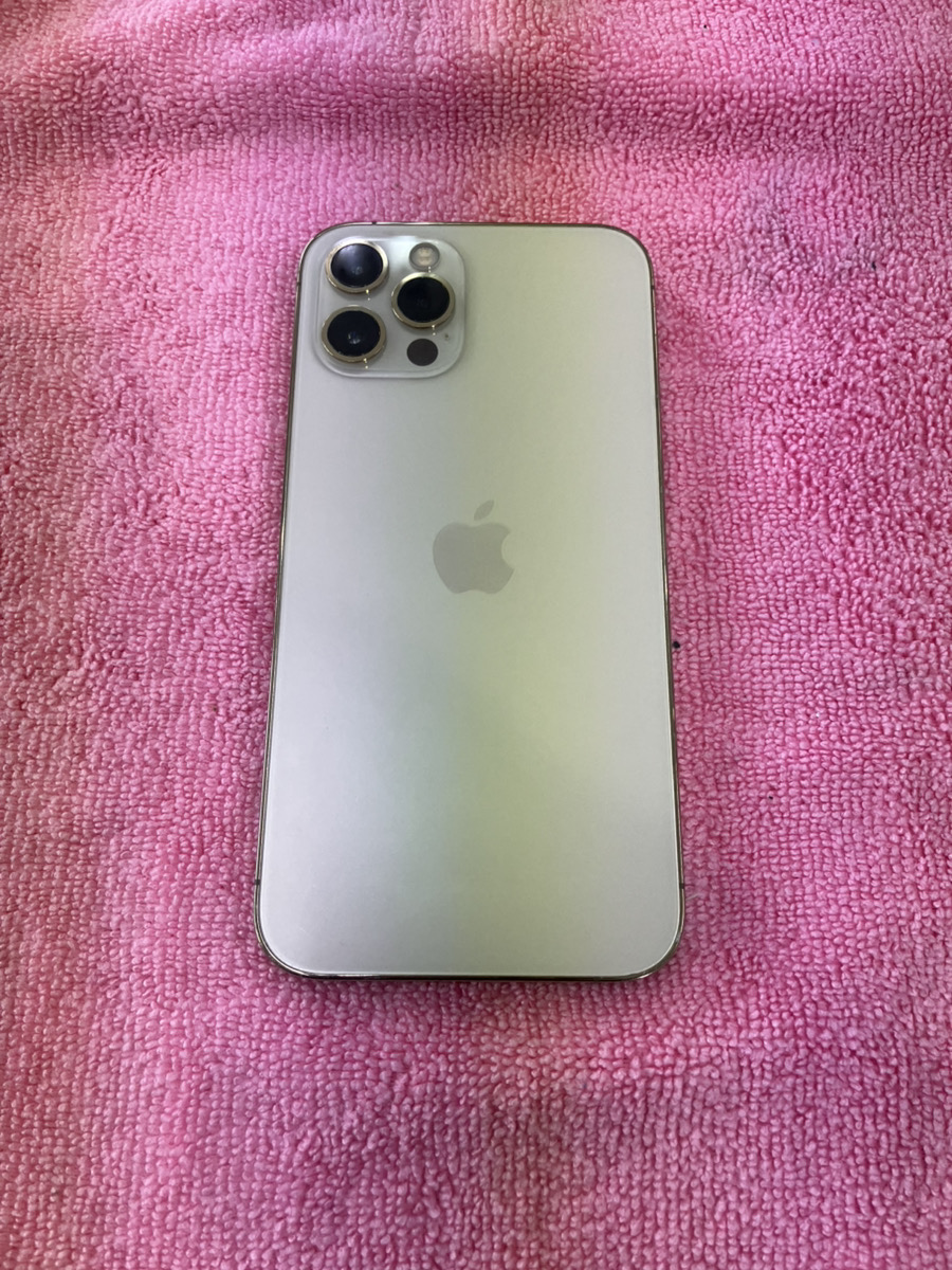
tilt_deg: -71.4
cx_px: 476
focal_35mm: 28
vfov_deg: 63.4
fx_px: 1027
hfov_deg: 49.7
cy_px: 635
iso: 25
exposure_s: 1/120
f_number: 1.8
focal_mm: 3.99
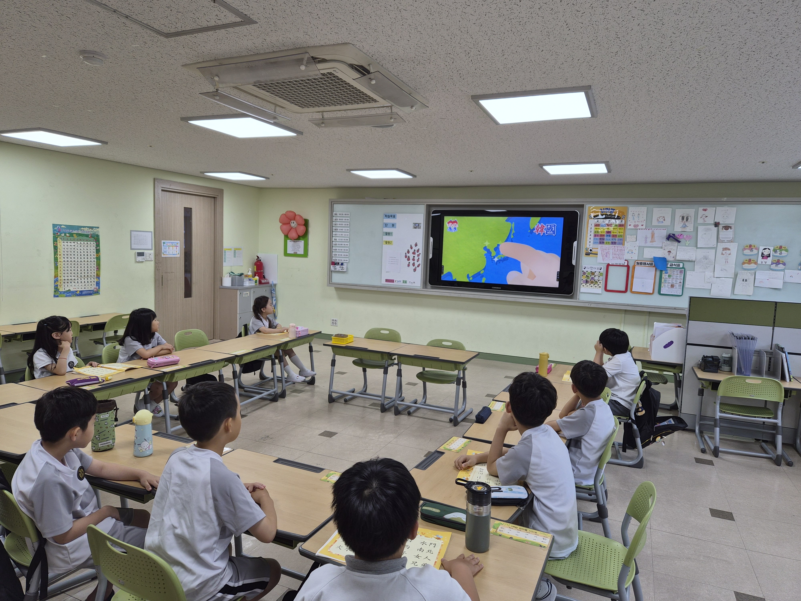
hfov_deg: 73.9
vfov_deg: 58.9
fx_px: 532
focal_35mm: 23
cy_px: 300
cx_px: 400
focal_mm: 5.4
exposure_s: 1/120
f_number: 1.8
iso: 32
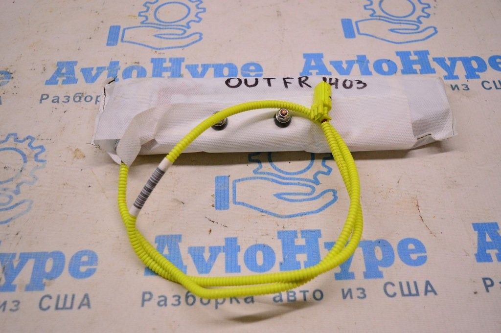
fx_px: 542
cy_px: 166
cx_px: 250
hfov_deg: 49.6
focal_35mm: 39
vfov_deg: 34.2
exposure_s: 1/400
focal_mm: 26
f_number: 4
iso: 1600
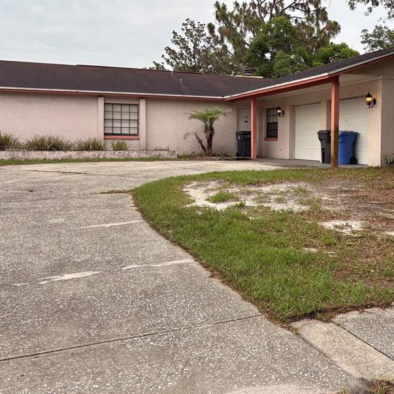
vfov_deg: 42.6
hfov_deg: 42.2
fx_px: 502
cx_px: 265
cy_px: 152
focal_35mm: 39
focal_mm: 5.96
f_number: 1.6
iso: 40
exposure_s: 1/322
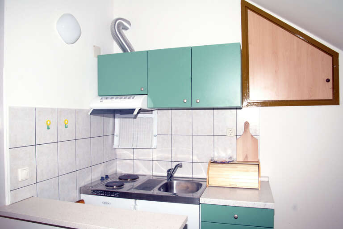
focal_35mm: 26
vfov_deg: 50.3
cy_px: 114
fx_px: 243
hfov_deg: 70.5
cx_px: 172
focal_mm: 17
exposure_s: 1/100
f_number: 11
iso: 200
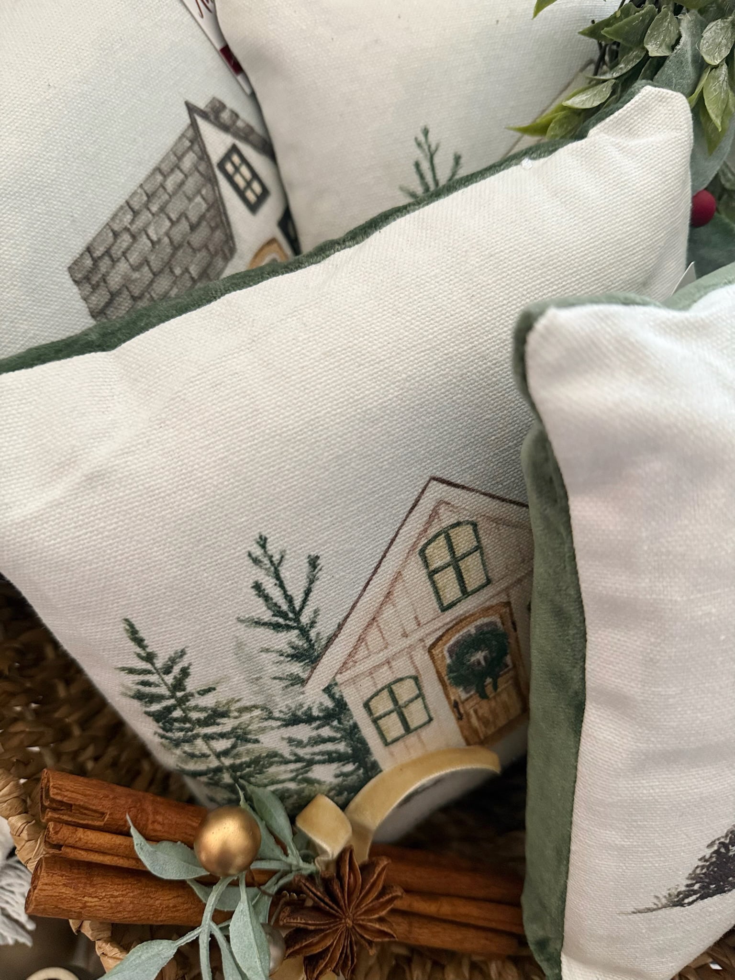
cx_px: 368
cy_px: 490
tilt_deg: -62.4
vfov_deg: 71.6
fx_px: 679
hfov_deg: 56.8
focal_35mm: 24
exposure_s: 1/60
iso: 400
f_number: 1.78
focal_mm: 6.76
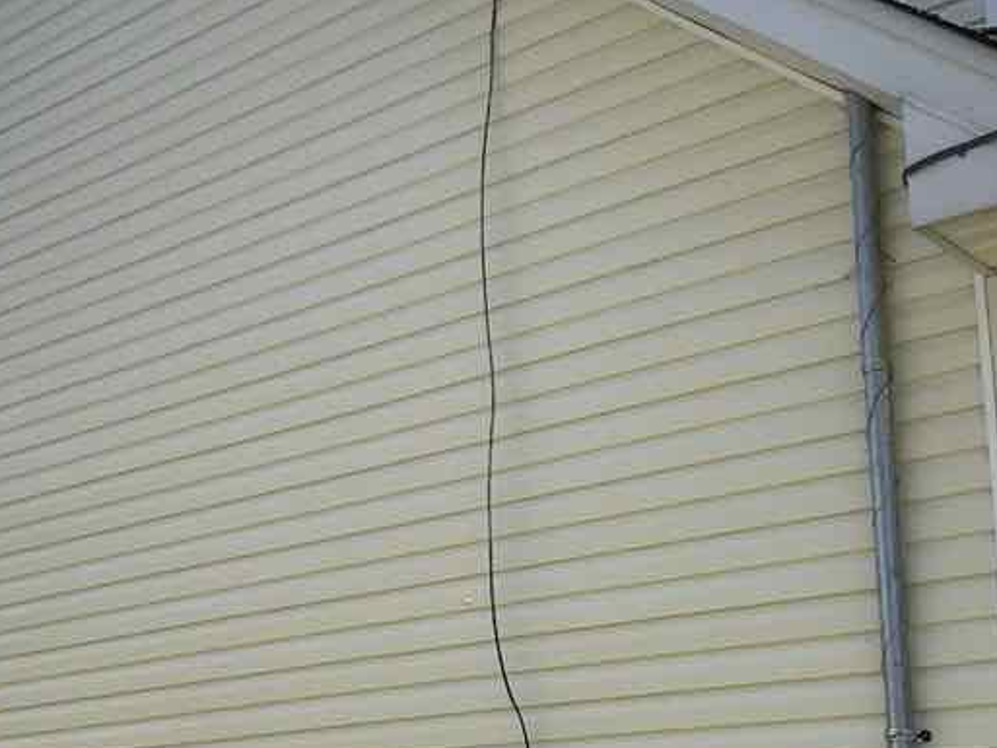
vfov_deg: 24.2
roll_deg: -0.5
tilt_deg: +13.4
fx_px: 1729
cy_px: 551
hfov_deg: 32.1
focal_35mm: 60
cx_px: 395
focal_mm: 3.99
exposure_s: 1/1650
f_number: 1.8
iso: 20
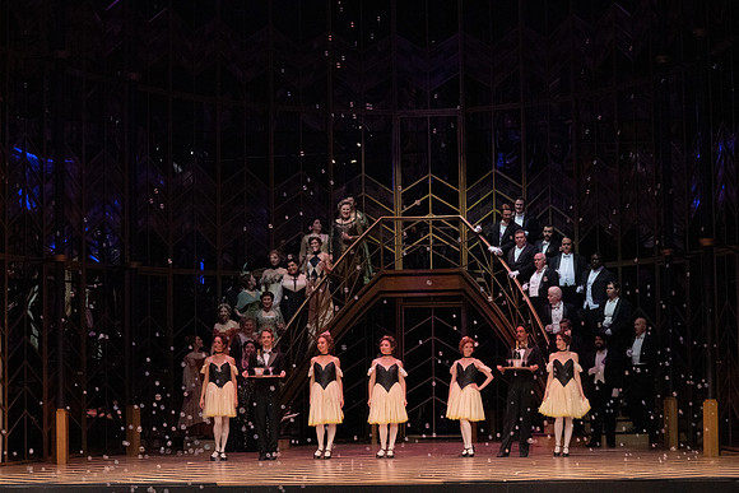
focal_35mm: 90
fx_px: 1848
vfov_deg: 15.2
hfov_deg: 22.6
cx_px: 370
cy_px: 246
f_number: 16
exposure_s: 1/400
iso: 12800
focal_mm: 90
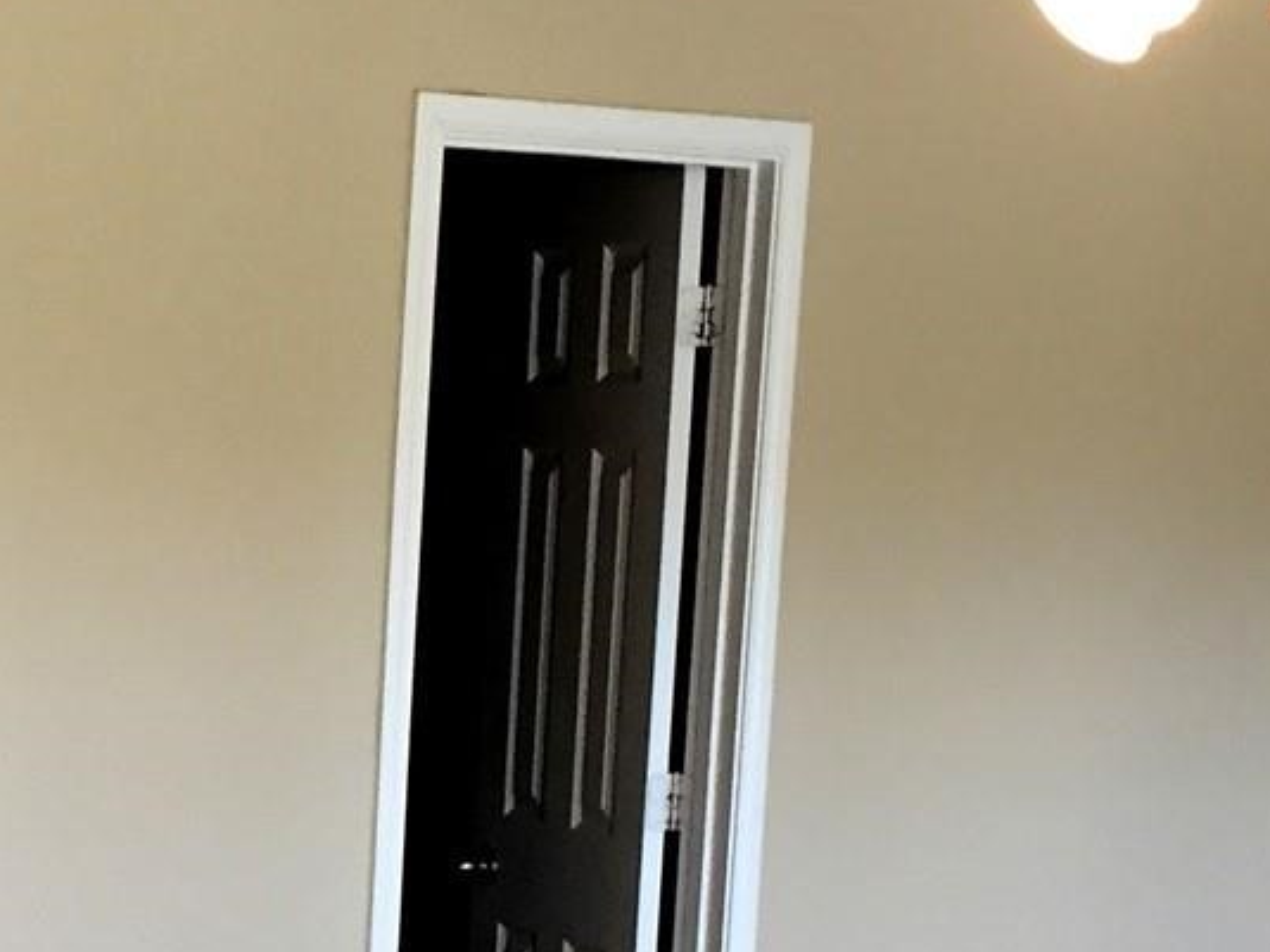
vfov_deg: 12.9
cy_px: 1189
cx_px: -45
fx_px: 4071
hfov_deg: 17.3
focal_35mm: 111
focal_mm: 4.15
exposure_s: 1/30
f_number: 2.2
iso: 80
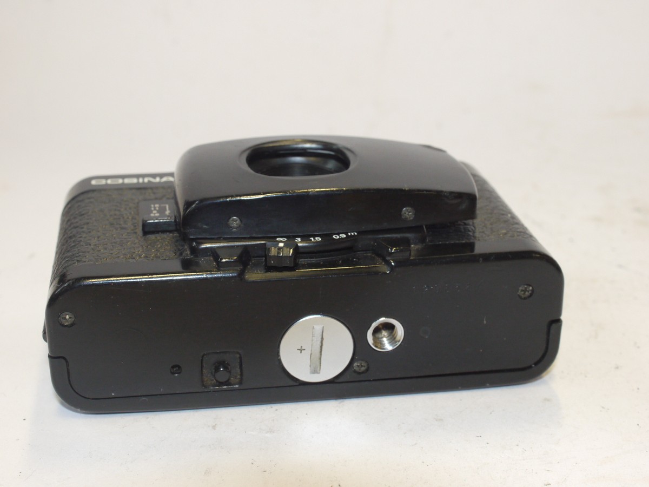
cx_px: 324
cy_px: 244
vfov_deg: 24.4
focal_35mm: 60
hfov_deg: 32.2
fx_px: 1125
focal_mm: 30
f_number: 9
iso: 800
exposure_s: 1/40
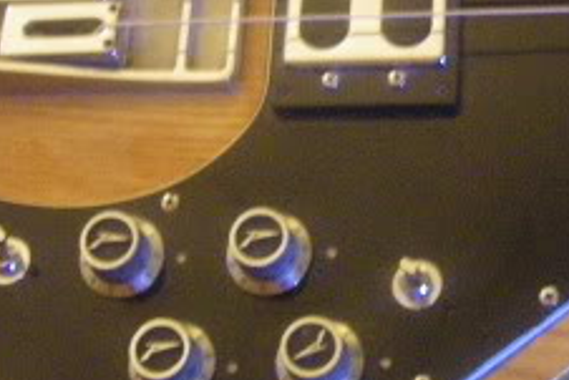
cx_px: 577
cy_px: 35
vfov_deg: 12.2
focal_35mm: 112
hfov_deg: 17.8
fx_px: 1771
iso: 800
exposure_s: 1/5
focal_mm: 6.3
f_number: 3.5
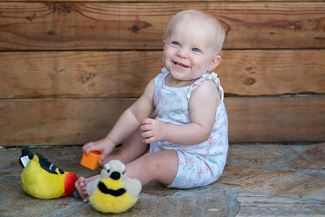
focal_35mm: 96
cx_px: 204
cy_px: 86
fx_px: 870
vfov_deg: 14.2
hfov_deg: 21.1
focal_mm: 70
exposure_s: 1/250
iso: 320
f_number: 2.8
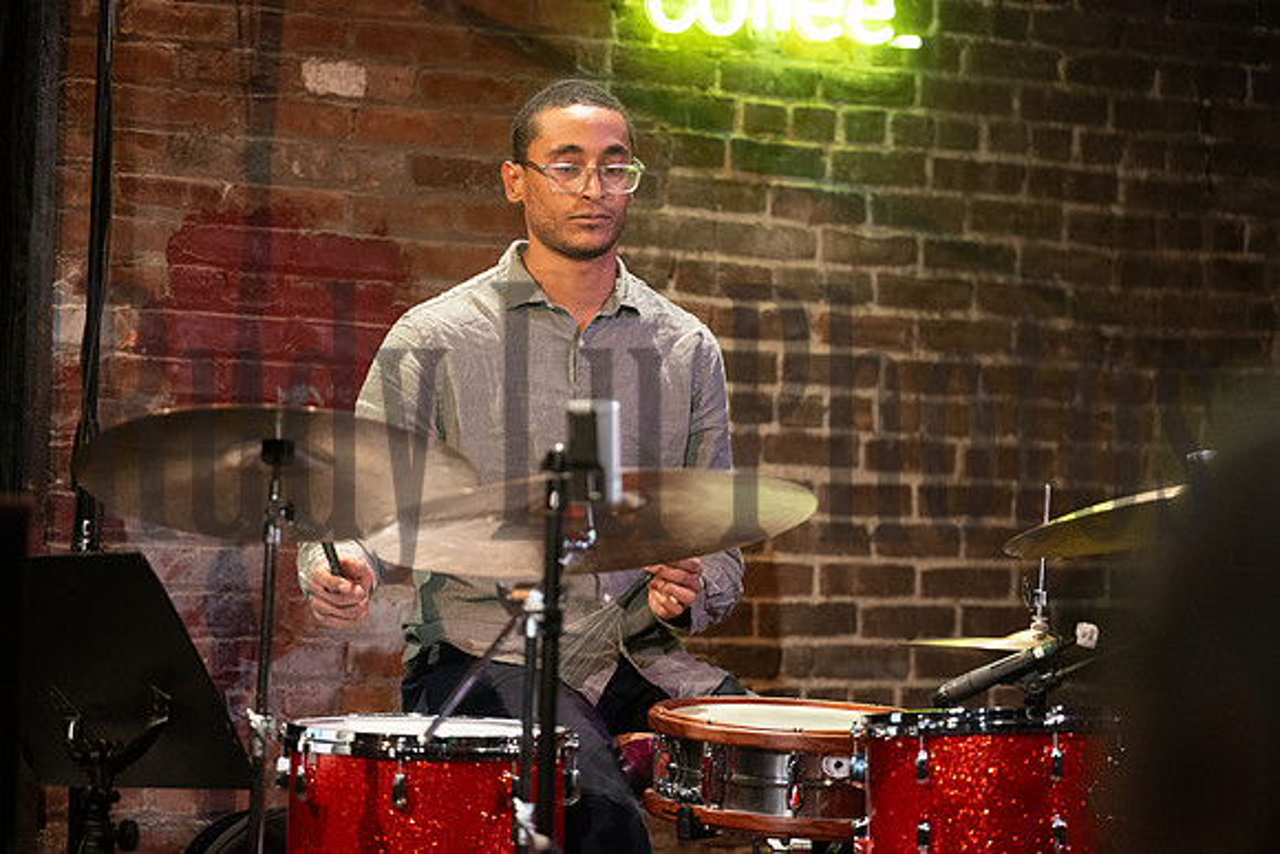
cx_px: 640
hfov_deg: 17.1
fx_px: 4267
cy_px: 427
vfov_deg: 11.4
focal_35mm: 120
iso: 5000
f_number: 2.8
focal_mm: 120
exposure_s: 1/400
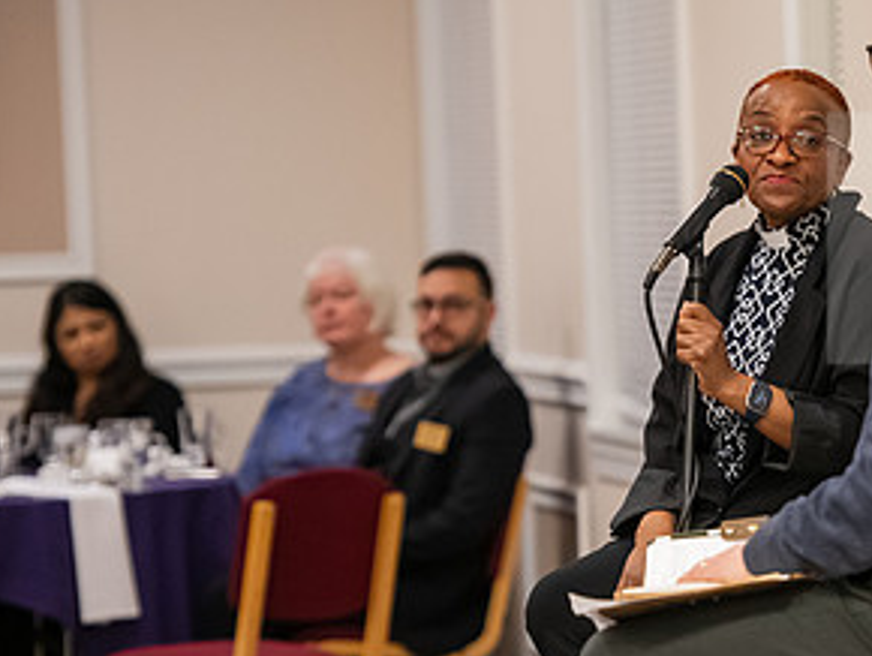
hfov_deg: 7.3
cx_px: 737
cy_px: 477
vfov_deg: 5.5
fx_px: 6782
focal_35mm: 269
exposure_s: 1/160
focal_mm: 140
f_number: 3.2
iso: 3200
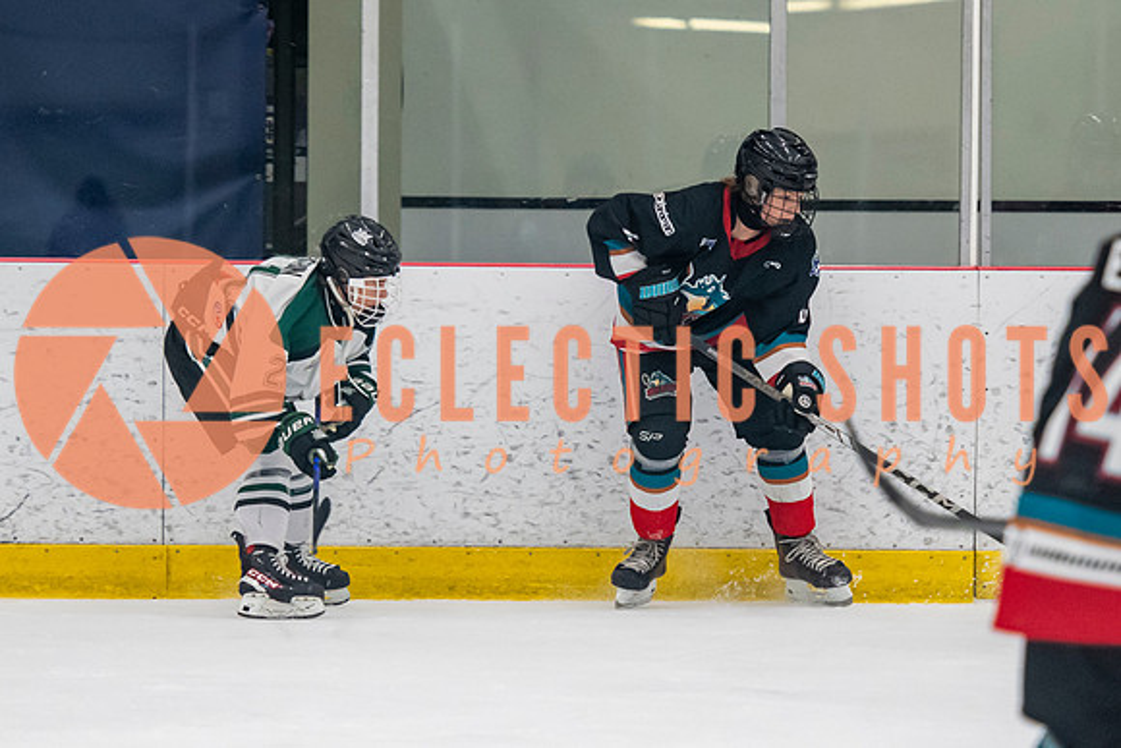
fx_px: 8704
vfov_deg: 4.9
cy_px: 430
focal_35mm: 279
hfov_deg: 7.4
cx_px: 481
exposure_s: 1/640
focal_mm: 140
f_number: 3.2
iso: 2000
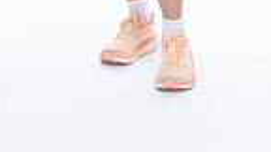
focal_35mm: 200
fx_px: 1437
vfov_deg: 5.8
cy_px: -216
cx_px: 143
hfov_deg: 10.8
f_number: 5.6
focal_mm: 61
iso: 400
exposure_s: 1/250
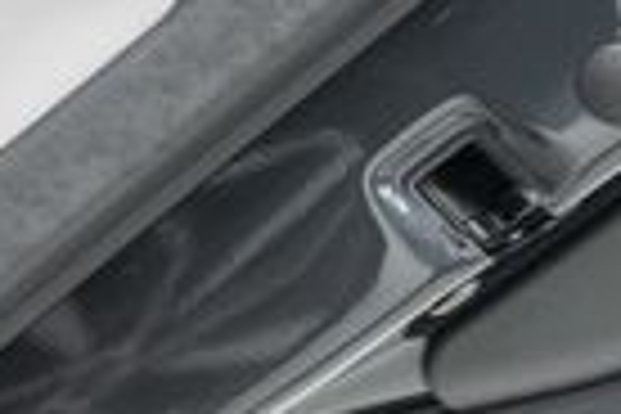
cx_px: -774
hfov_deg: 12.8
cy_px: 124
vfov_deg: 10.5
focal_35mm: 130
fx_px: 2242
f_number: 3.2
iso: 1000
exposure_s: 1/40
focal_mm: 28
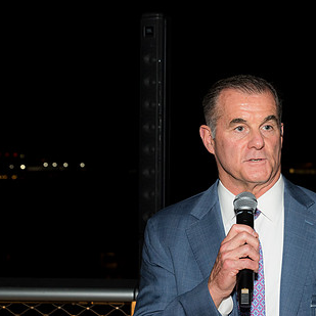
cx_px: 251
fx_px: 857
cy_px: 180
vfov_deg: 20.9
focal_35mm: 83
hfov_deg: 20.7
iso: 1250
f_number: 5.6
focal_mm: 52
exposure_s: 1/125
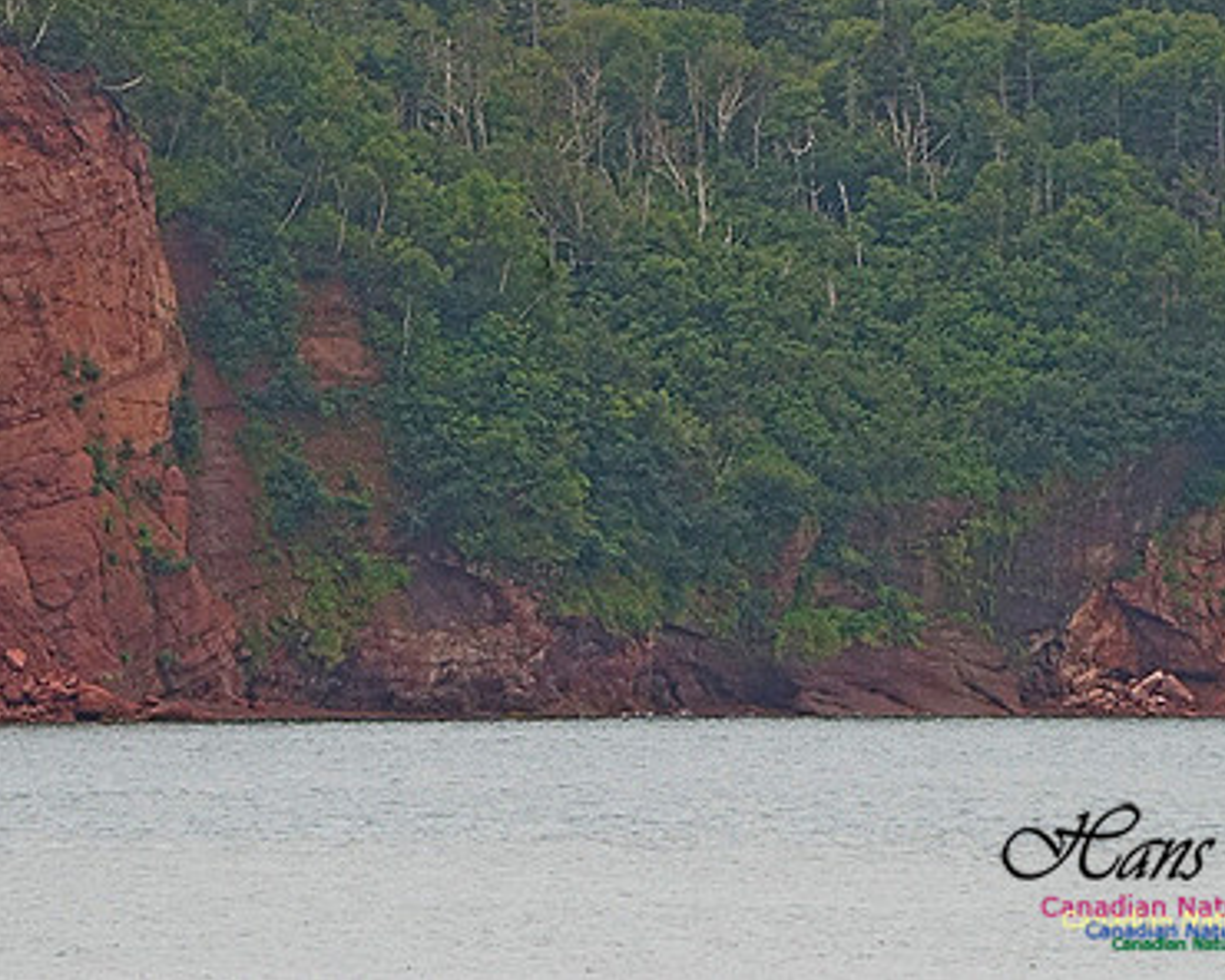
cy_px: 343
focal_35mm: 463
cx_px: 480
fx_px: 16786
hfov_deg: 4.2
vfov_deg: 3.3
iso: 1000
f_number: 14
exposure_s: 1/160
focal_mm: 210
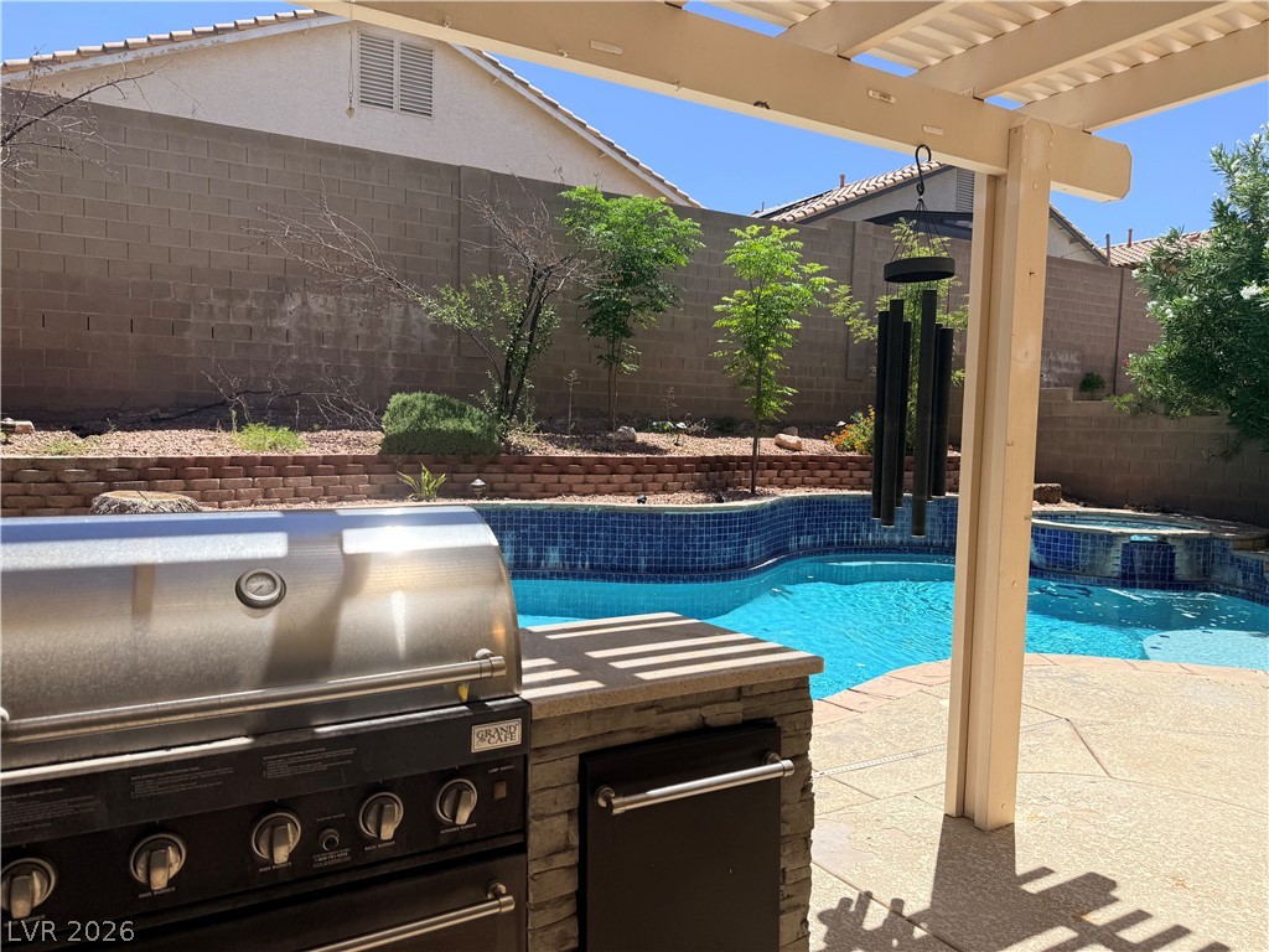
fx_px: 880
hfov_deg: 71.6
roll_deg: -1.8
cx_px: 634
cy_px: 476
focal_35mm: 24
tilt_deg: -3.0
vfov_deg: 56.8
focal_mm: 6.76
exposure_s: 1/6173
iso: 80
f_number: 1.78
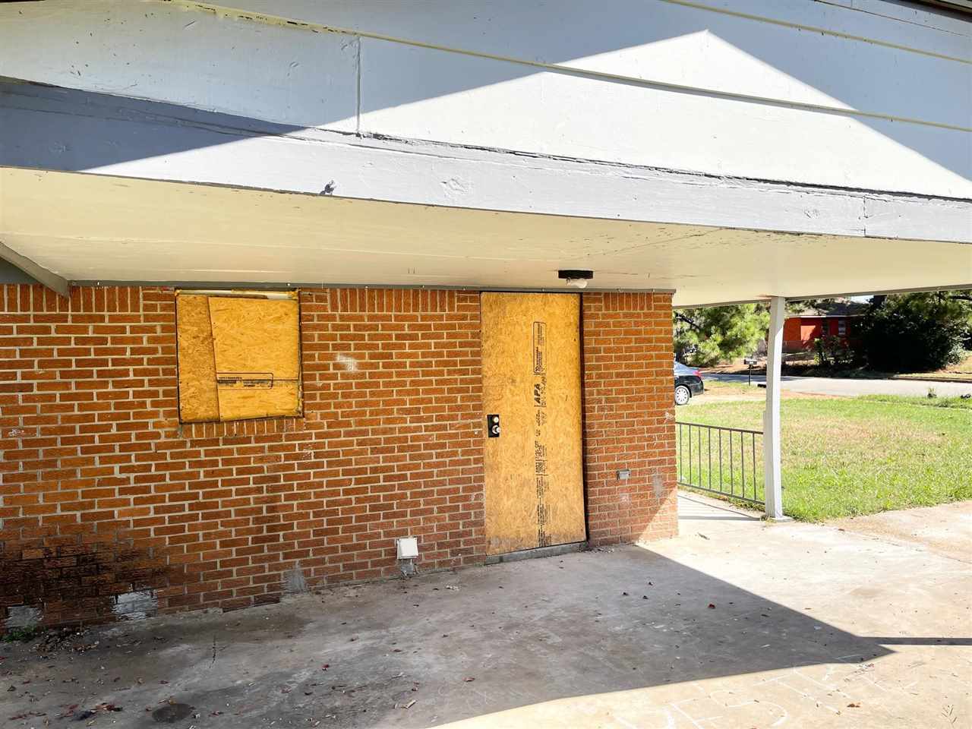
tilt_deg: -0.1
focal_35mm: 26
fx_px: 730
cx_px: 486
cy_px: 364
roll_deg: +0.7
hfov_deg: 67.3
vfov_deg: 53.1
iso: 32
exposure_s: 1/1403
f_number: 1.6
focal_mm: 5.1
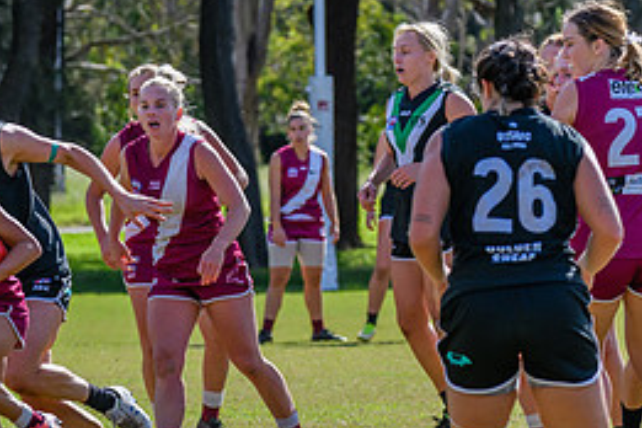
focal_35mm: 502
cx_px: -66
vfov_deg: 2.7
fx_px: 8952
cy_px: 327
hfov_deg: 4.1
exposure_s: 1/1250
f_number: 8
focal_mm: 190
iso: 800
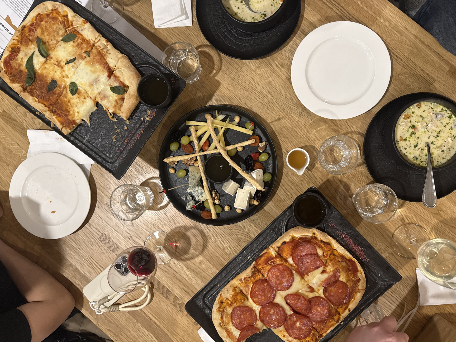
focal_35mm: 25
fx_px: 329
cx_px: 233
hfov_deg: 69.4
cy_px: 171
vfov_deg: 54.9
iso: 400
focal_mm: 6.76
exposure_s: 1/50
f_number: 1.78
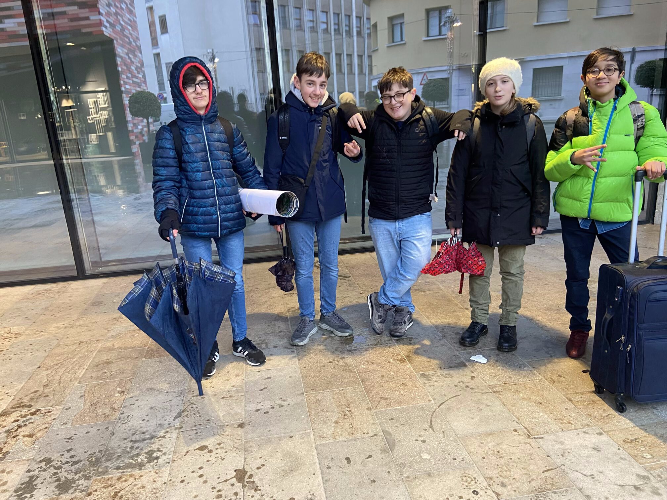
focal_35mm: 26
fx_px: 501
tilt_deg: -18.2
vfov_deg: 53.1
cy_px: 250
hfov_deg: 67.3
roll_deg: +2.9
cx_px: 334
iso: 200
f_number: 1.8
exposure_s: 1/50
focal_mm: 4.25
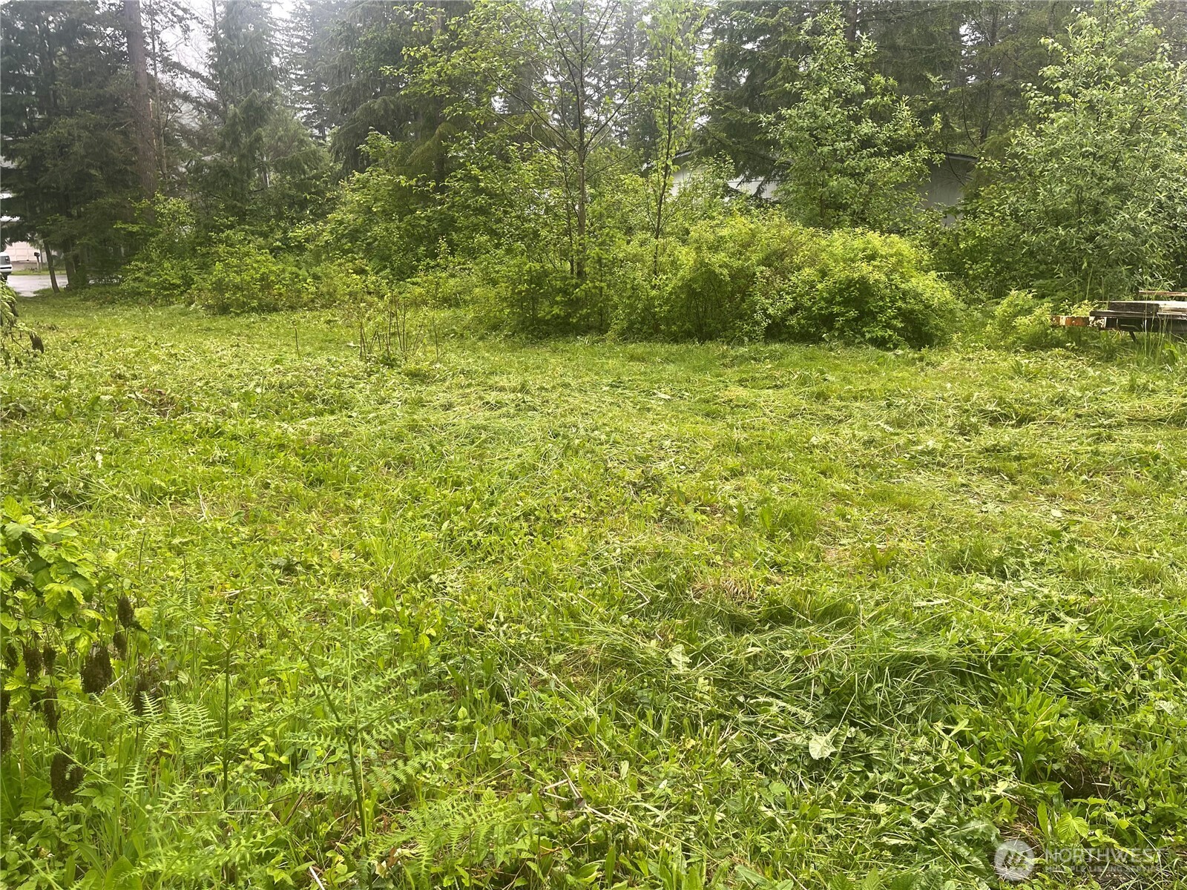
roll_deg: +0.5
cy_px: 445
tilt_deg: -14.2
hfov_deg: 69.4
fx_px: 857
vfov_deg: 54.9
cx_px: 594
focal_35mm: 25
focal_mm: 5.1
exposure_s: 1/219
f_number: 1.6
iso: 32
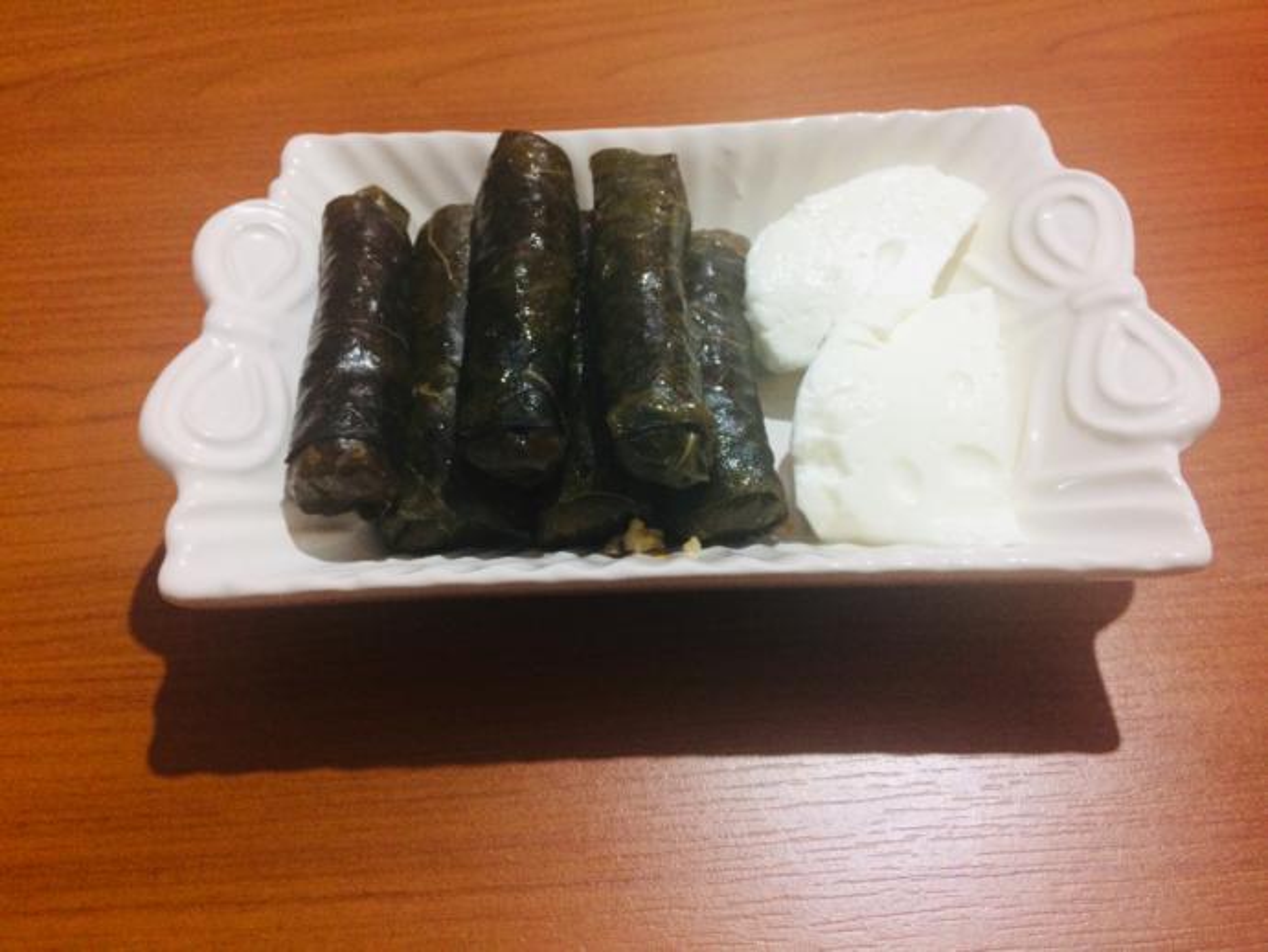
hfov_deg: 61.6
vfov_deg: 48.3
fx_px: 1063
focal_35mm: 29
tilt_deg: -52.5
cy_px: 476
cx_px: 634
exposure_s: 1/20
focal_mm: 4.15
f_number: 2.2
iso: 250
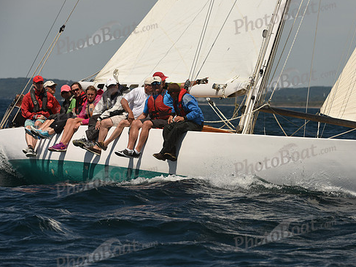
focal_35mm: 286
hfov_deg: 6.9
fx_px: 2941
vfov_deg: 5.2
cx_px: 196
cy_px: 131
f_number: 8
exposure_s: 1/1000
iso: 250
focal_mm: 250
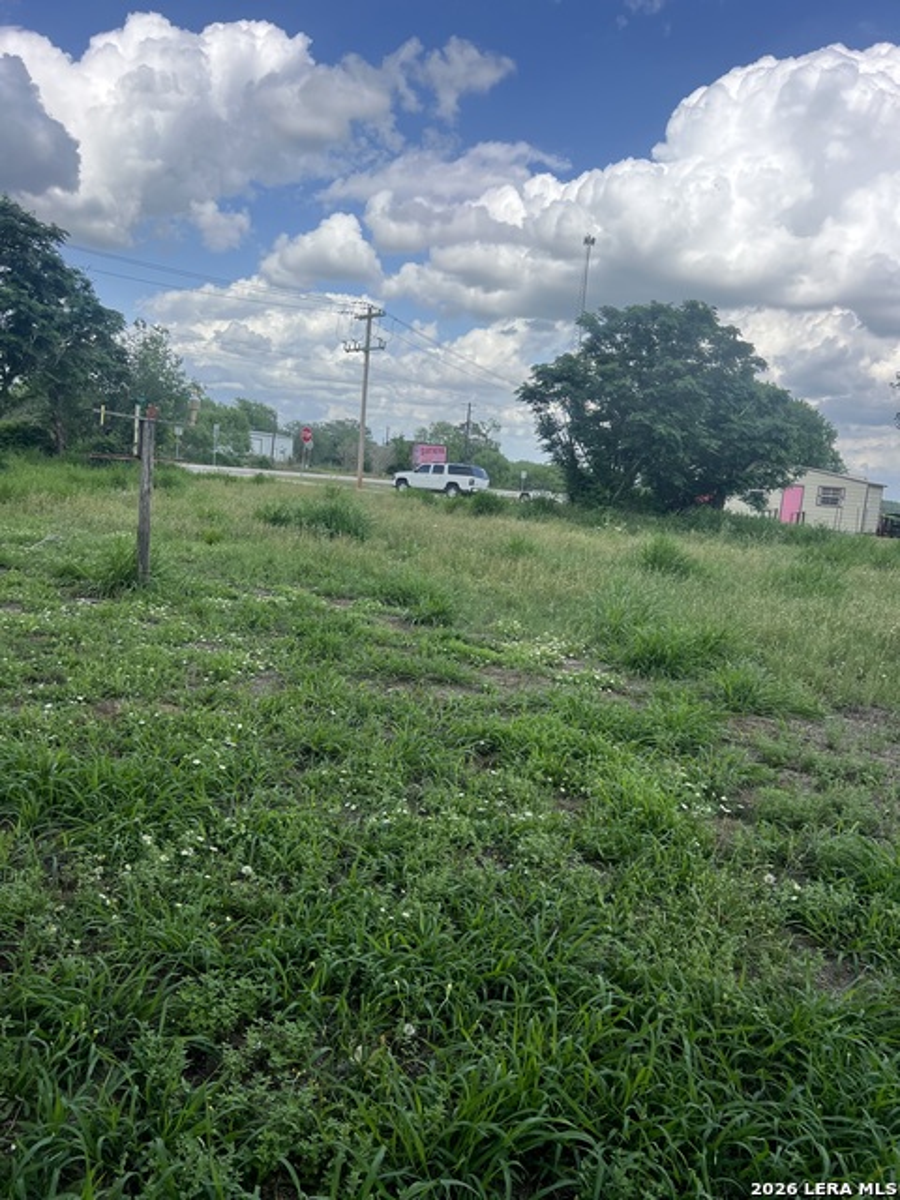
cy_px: 600
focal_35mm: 26
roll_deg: -6.1
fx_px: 901
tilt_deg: -9.7
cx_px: 450
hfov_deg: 53.1
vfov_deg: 67.3
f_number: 1.5
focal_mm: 5.7
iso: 50
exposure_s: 1/2994
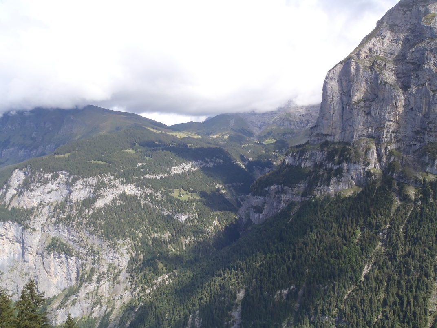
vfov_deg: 49.7
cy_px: 164
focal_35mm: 28
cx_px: 218
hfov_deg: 63.4
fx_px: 353
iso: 80
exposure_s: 1/400
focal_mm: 5
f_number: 4.5
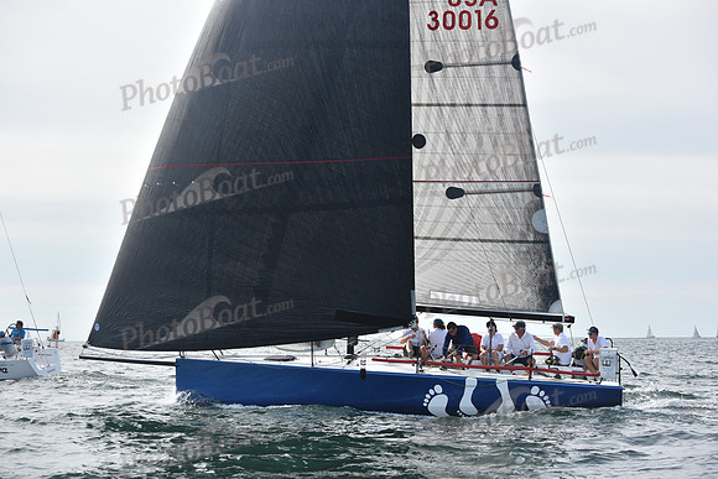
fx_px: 1396
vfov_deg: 19.5
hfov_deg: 28.8
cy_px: 240
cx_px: 359
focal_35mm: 70
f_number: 6.3
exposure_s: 1/1000
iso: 320
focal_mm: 70
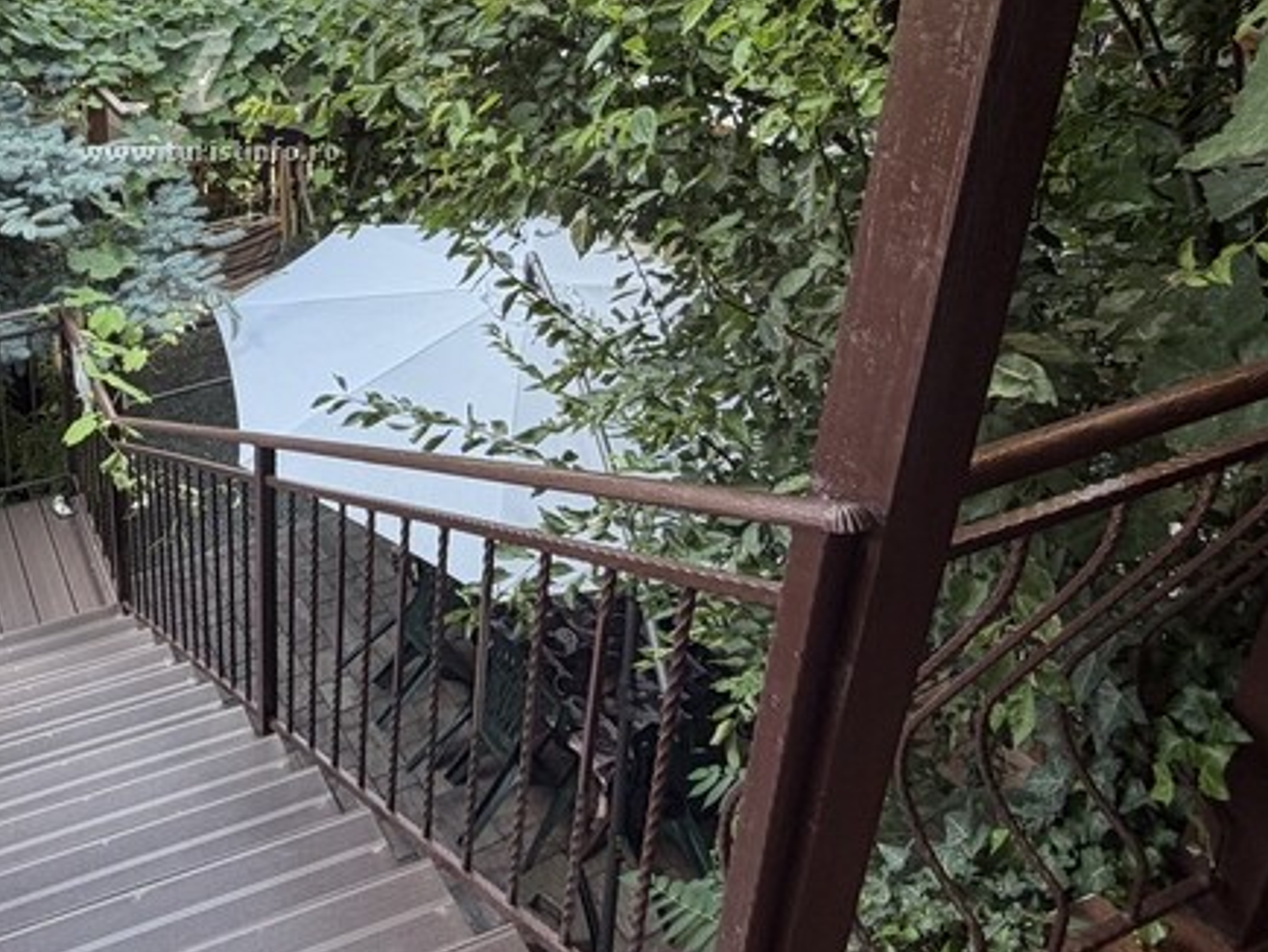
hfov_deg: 51.4
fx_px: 1209
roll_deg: +1.5
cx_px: 228
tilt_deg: -20.1
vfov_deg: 39.7
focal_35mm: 33
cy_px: 88
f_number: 2.2
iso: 64
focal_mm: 2.22
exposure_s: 1/121
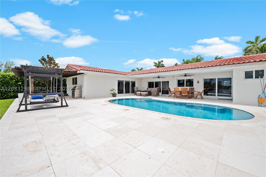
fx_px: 103
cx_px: 133
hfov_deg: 104.2
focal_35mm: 14
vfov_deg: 81.2
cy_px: 88
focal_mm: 14
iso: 200
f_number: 8
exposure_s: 1/1250
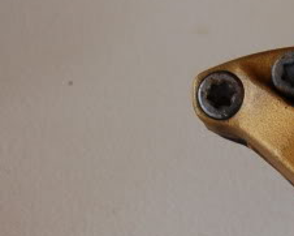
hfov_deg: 9.4
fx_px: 1732
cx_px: 478
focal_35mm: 199
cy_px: 244
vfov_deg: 7.7
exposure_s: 1/50
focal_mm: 40
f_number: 5
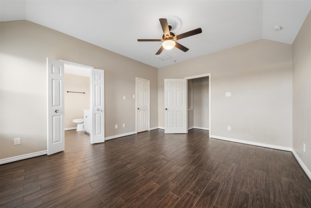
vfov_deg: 85.4
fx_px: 112
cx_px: 156
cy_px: 104
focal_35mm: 13
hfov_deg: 108.3
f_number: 9
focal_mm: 13
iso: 250
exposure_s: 3.2
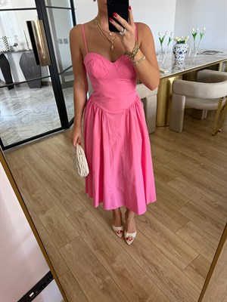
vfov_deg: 71.6
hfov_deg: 56.8
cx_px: 114
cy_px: 151
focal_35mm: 24
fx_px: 210
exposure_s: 1/60
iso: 250
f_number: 1.78
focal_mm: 6.76
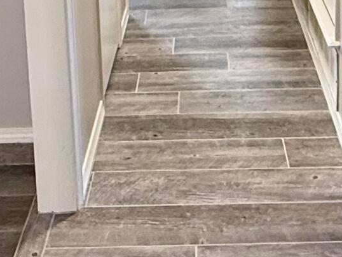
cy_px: -142
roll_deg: +1.4
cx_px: 217
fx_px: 771
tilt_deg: -7.9
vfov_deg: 16.9
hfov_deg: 24.9
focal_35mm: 78
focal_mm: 2.22
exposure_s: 1/60
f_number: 2.2
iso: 200
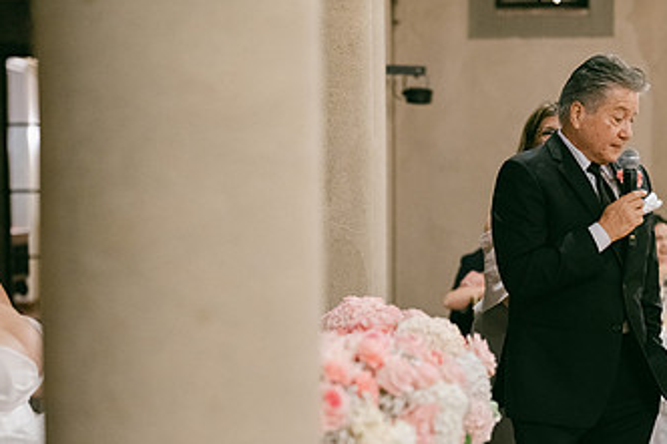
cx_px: 289
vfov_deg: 16.9
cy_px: 337
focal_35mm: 80
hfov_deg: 25.4
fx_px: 1481
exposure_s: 1/125
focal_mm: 55
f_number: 1.7
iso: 3200
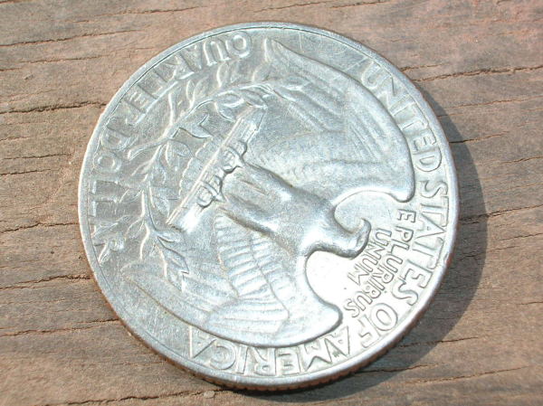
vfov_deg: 27.0
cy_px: 203
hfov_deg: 35.6
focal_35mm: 54
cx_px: 272
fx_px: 846
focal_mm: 9
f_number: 5.7
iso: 50
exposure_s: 1/215
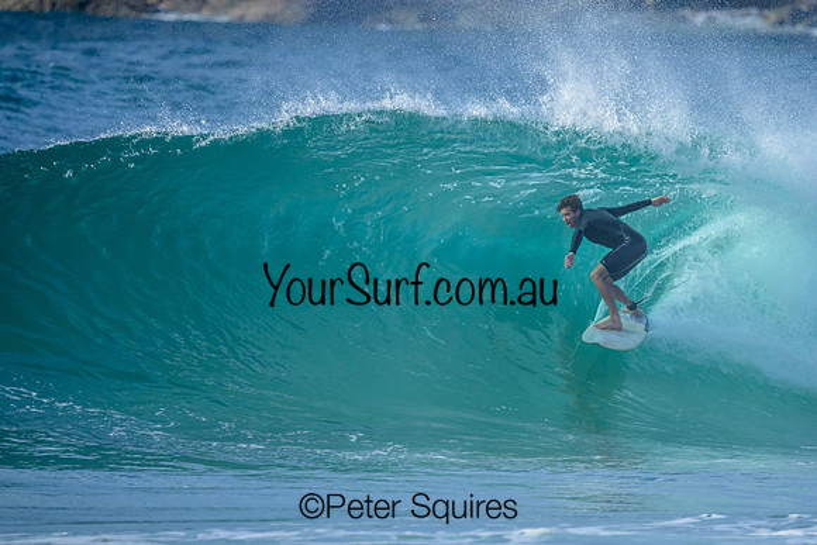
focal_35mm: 1093
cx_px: 557
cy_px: 339
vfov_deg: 1.3
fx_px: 24814
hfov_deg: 1.9
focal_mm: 800
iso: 1250
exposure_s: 1/3200
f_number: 8
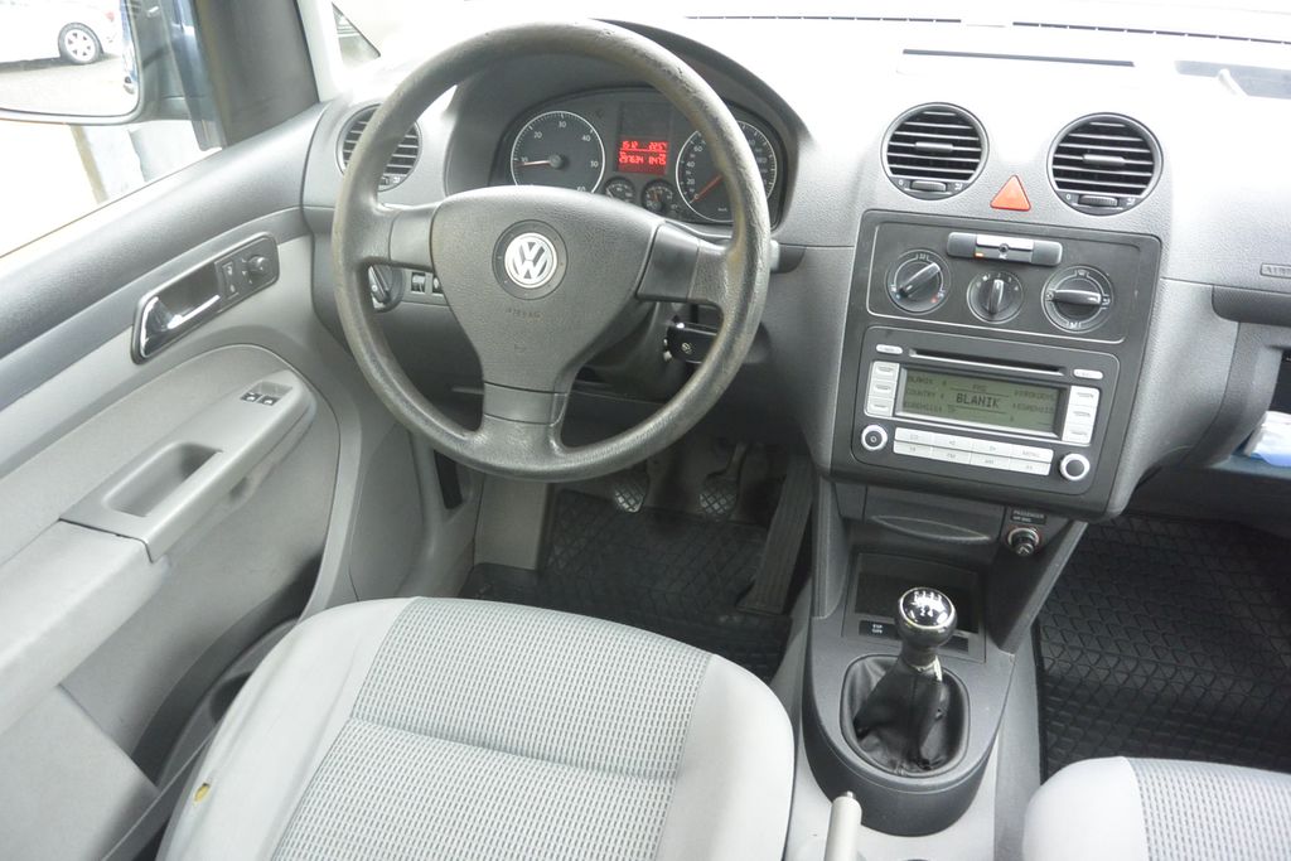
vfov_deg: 47.9
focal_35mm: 27
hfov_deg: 67.4
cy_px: 430
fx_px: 968
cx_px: 646
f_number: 3.5
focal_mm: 10
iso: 800
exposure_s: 1/50
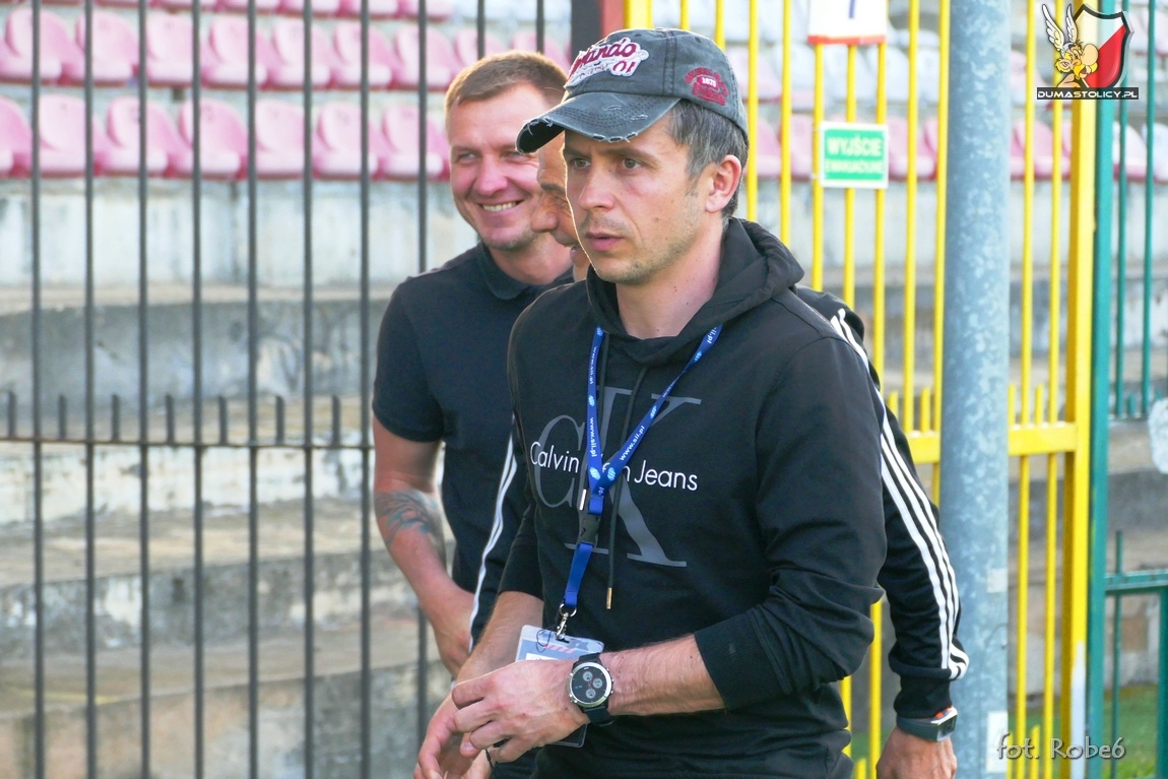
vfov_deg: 8.1
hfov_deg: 12.1
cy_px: 390
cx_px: 584
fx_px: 5516
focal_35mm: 170
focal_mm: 61.93
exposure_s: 1/500
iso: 1000
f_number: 4
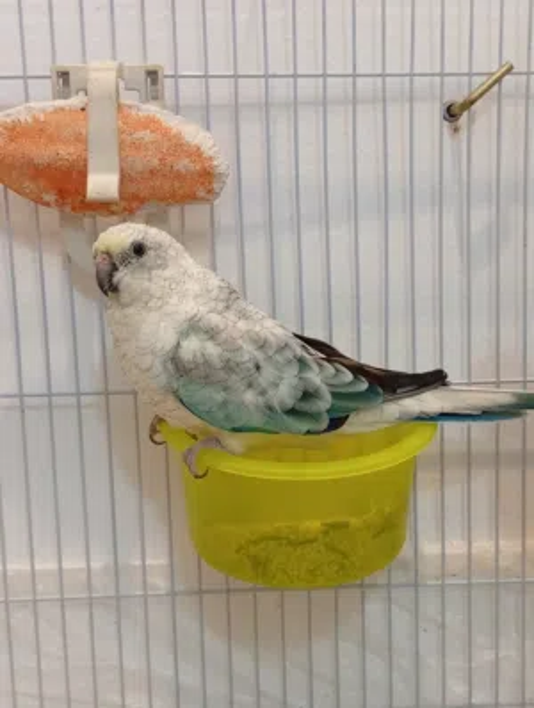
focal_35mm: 45
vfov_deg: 42.0
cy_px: 354
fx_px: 923
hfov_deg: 32.3
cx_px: 267
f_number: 1.8
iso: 145
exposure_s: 1/60
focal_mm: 3.84
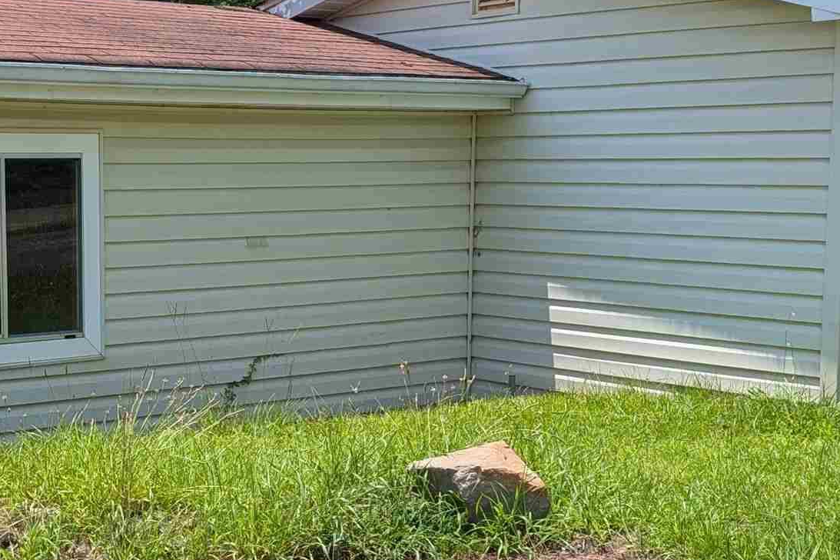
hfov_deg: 28.6
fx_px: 1633
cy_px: 387
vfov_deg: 19.4
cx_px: 264
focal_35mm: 70
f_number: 1.68
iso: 20
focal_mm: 6.9
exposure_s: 1/1159
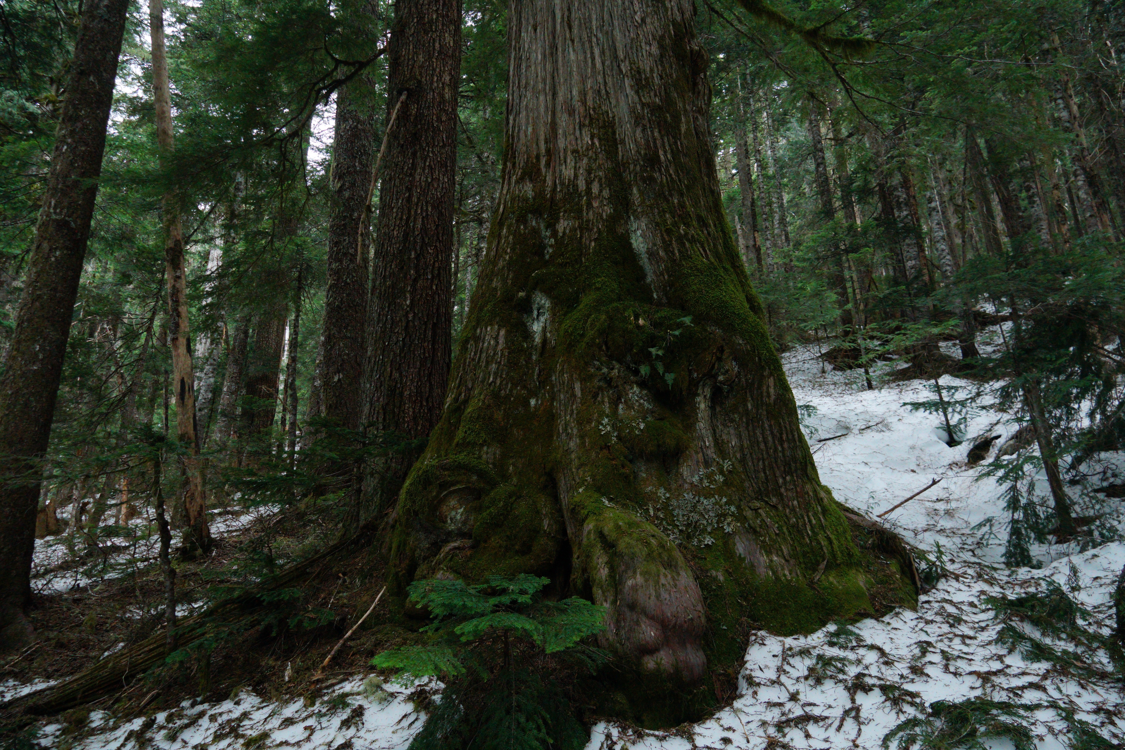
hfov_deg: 67.4
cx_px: 562
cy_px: 375
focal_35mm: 27
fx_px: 844
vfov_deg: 47.9
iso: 2500
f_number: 5
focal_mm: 18
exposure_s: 1/250
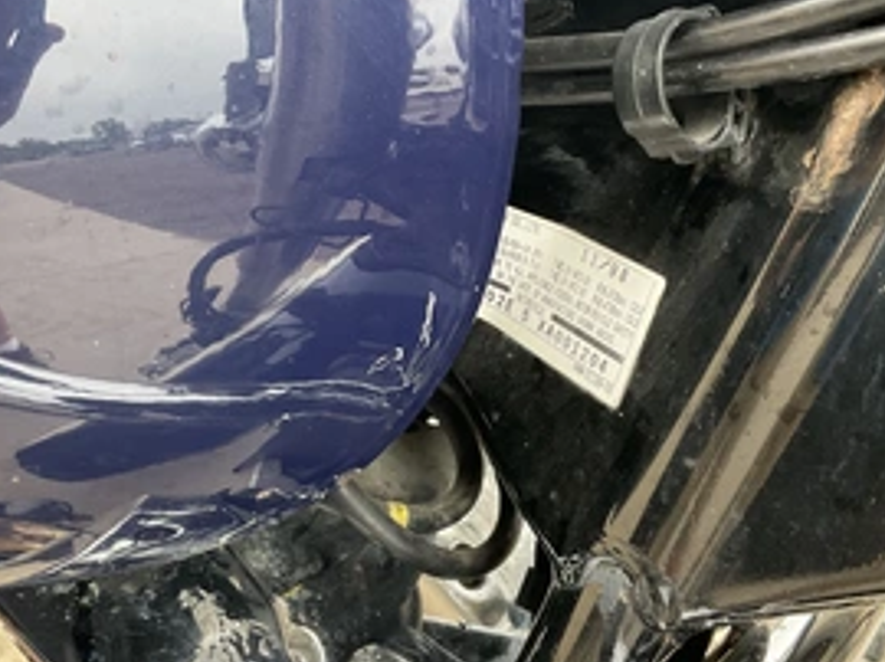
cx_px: 426
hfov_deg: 43.9
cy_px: 315
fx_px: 1098
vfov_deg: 33.5
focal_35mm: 43
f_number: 1.8
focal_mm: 3
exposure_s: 1/60
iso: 100
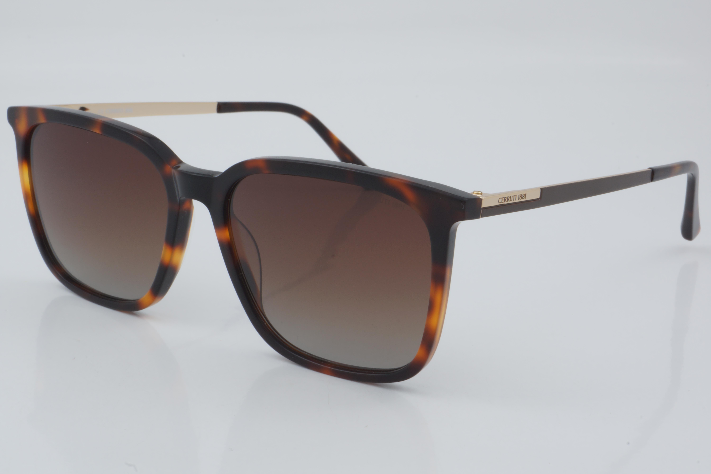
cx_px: 356
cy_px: 237
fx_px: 1481
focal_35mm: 75
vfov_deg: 18.2
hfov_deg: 27.0
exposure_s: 1/3
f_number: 32
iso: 100
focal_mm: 50
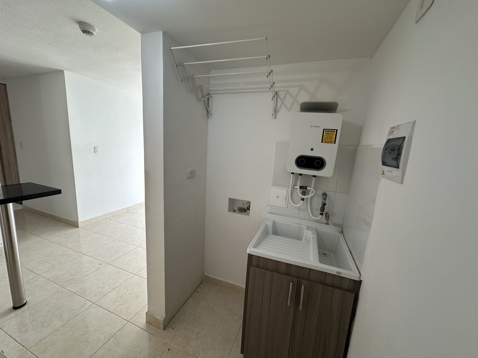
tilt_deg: -10.4
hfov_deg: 102.1
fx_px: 193
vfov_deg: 85.7
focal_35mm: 14
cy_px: 179
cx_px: 239
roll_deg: -4.1
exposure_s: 1/120
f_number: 2.2
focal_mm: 2.22
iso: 80
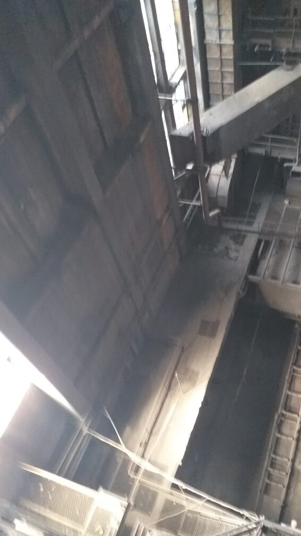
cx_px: 183
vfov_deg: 64.3
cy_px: 270
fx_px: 426
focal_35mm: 30
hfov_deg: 38.8
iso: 500
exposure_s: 1/17
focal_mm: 3.6
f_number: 1.9
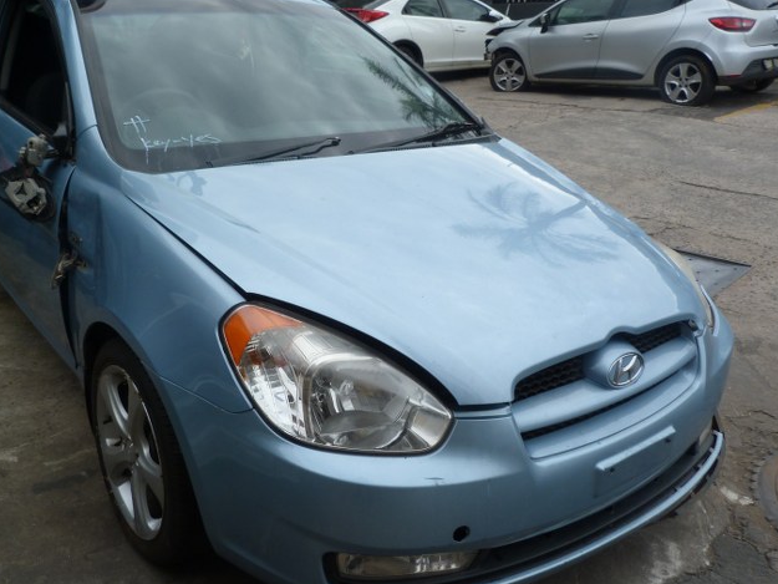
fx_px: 719
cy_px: 291
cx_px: 332
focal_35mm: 32
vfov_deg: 44.2
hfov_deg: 56.6
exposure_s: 1/250
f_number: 4.5
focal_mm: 4.5
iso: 80
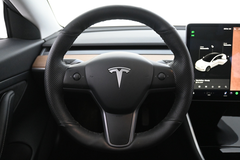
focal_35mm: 29
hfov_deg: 63.2
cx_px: 120
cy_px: 80
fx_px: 195
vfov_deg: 44.6
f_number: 3.8
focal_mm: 19.5
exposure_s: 1/30
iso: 4500
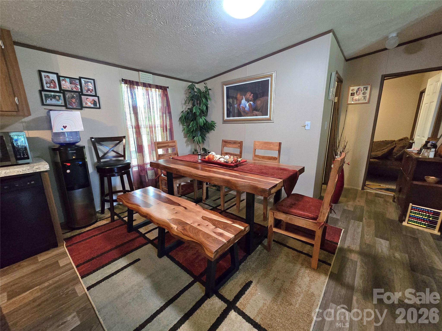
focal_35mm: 13
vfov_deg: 89.9
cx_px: 221
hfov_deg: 106.2
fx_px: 166
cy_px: 166
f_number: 2.2
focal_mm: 2.2
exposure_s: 1/60.2
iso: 1000
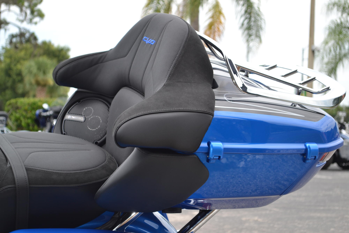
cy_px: 116
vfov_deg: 16.6
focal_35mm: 82
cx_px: 174
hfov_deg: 24.6
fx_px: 800
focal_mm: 55
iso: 100
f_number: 5.6
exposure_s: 1/160
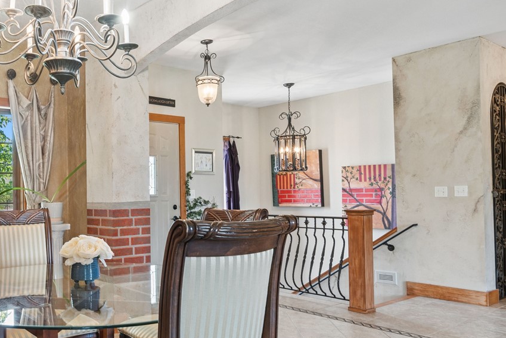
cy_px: 187
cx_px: 115
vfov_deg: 41.1
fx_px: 450
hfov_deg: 55.4
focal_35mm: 32
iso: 400
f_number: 10
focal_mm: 16
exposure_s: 1/6
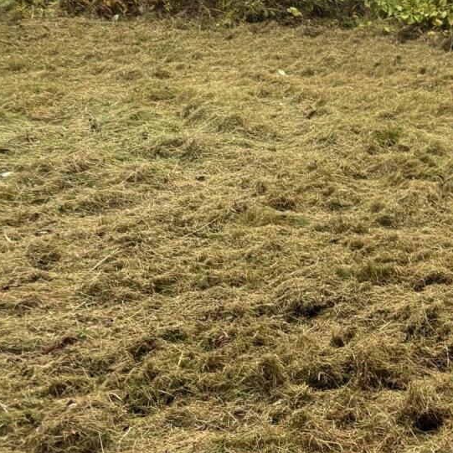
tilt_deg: +0.1
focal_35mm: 85
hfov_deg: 18.6
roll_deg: -3.3
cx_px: 623
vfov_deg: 19.7
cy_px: -22
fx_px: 1258
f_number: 1.6
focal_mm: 5.96
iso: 50
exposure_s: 1/298
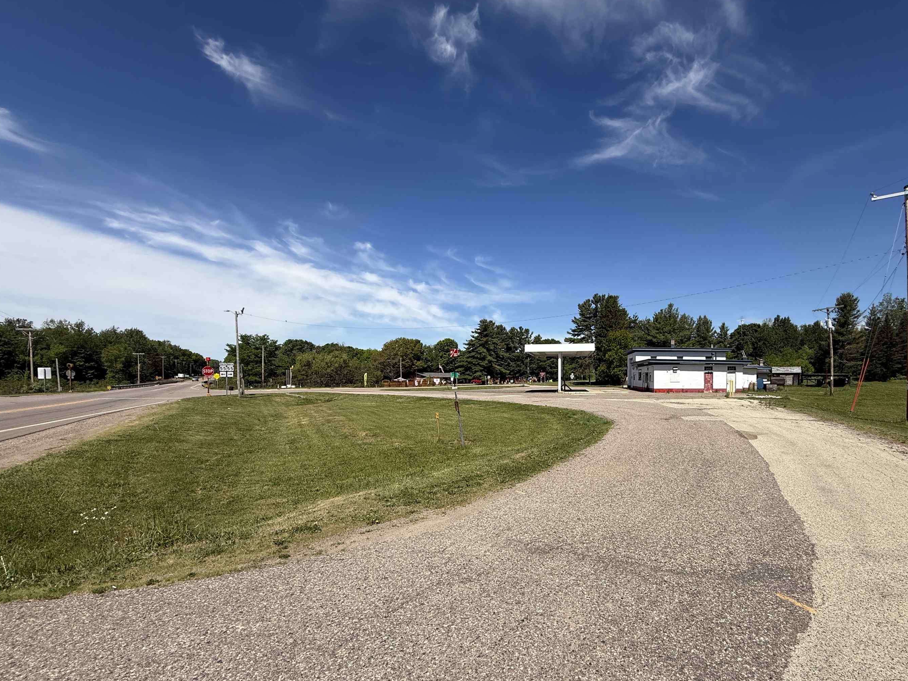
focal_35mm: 16
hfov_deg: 94.0
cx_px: 514
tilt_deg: +0.2
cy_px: 385
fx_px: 420
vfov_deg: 77.7
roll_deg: -0.3
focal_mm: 2.22
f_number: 2.2
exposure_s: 1/2976
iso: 50
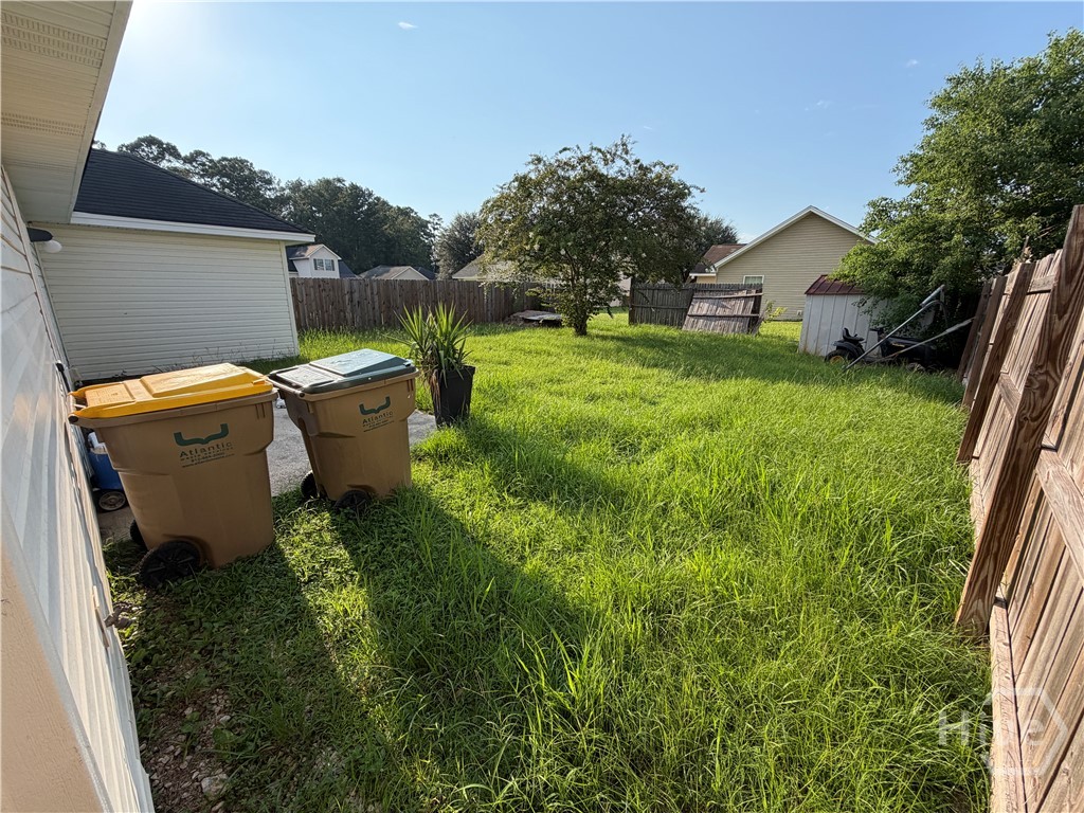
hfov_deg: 102.1
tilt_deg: -15.6
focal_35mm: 14
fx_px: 438
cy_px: 406
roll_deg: -0.6
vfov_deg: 85.7
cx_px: 542
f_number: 2.2
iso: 40
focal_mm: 2.22
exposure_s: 1/770
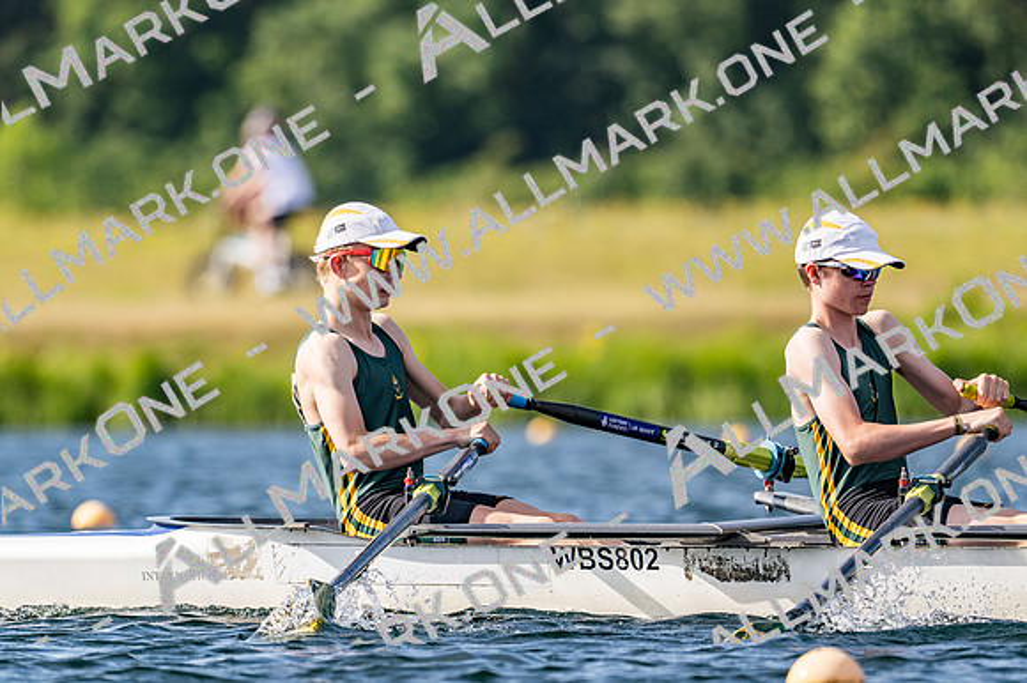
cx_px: 514
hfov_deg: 3.4
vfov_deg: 2.3
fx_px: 17106
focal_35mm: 600
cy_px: 342
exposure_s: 1/2500
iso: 250
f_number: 4.5
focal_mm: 400
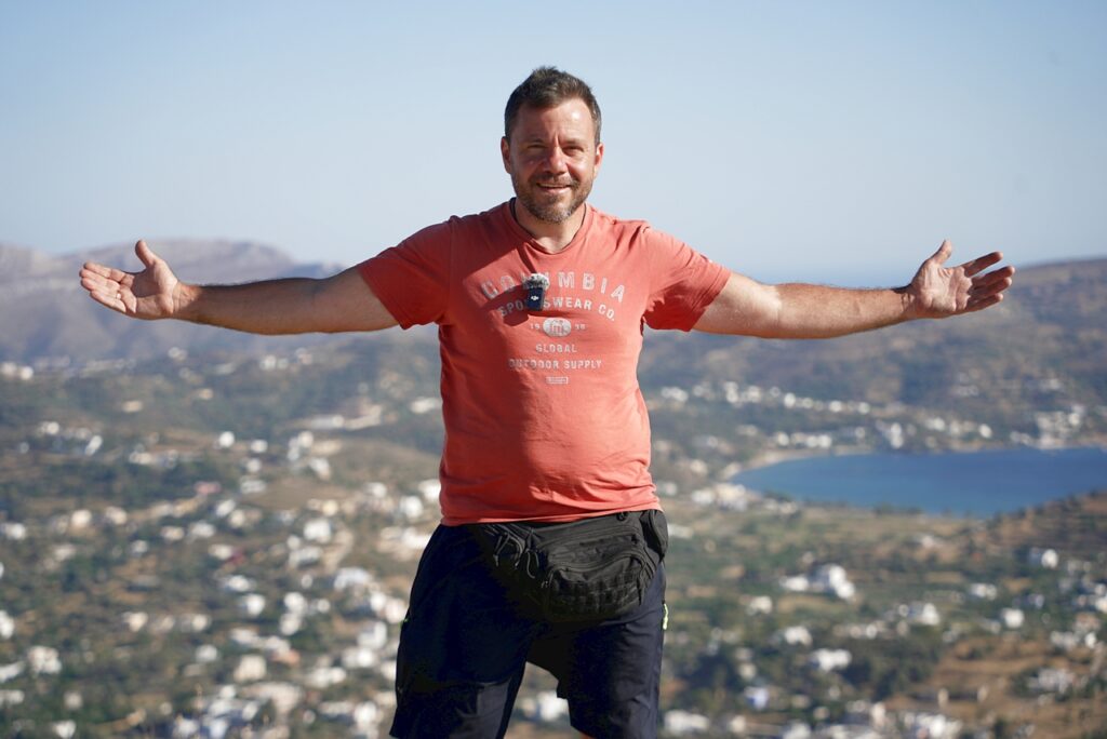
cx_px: 554
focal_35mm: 86
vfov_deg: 15.9
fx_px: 2646
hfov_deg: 23.6
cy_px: 370
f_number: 4.5
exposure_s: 1/800
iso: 100
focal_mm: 86
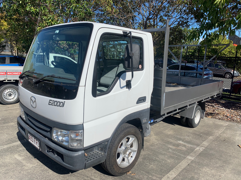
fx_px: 181
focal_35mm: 26
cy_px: 90
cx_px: 120
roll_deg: -0.9
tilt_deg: -9.4
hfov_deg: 67.3
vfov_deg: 53.1
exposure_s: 1/3521
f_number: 1.8
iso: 25
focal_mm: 4.25
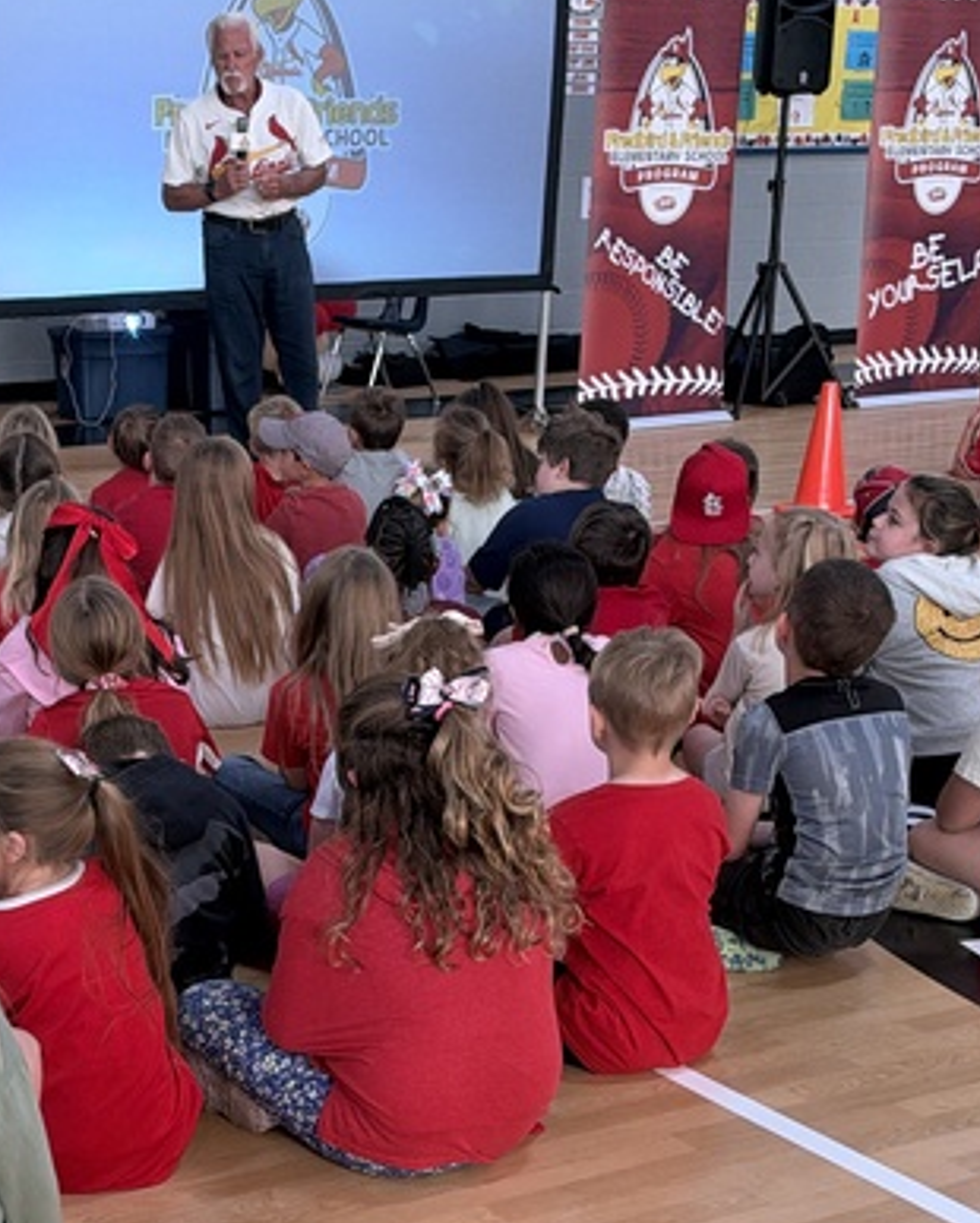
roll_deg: +1.2
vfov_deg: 29.4
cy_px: 1068
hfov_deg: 24.3
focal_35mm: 62
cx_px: 209
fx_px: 2246
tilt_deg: -21.7
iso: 100
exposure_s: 1/99
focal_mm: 6.93
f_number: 1.8
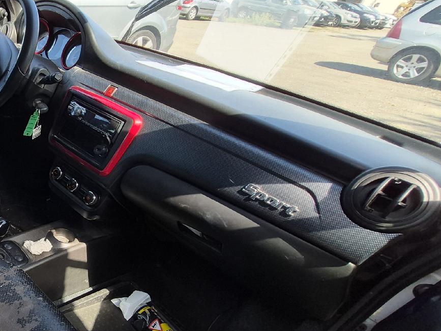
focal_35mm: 27
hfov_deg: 51.4
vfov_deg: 50.8
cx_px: -6
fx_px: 344
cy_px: 209
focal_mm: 1.74
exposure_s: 1/169
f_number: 2.2
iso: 40
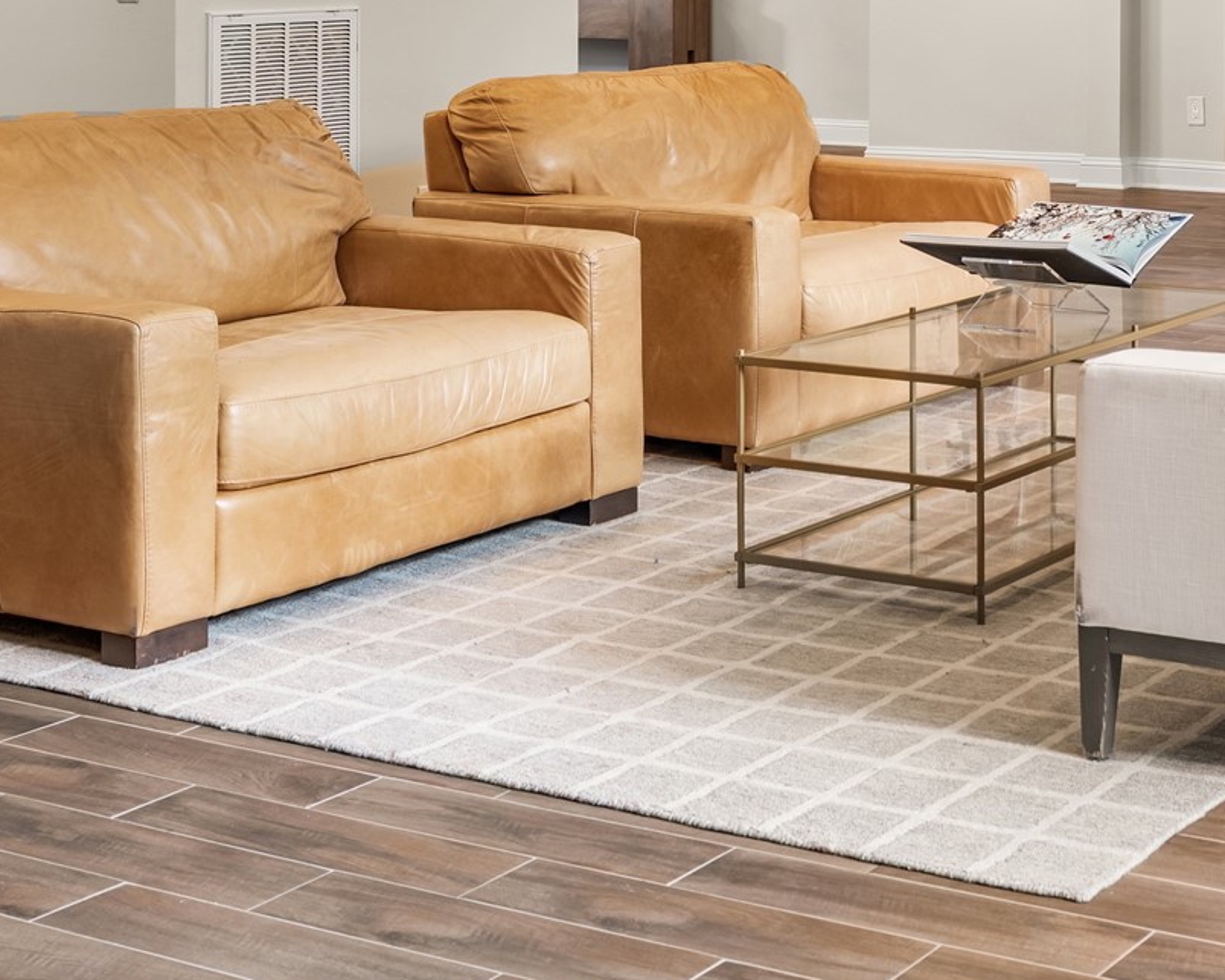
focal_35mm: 71
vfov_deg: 20.6
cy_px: -90
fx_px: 2574
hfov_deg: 26.2
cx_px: 1003
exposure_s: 1.6
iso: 200
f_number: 9
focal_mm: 28
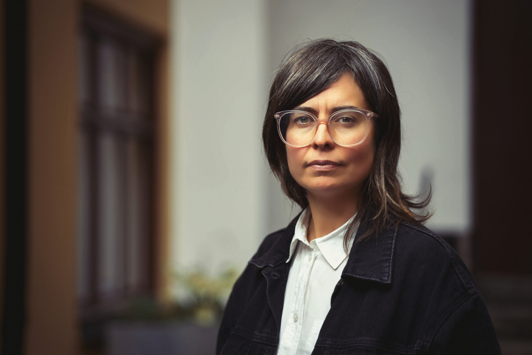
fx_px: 1108
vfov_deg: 18.2
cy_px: 178
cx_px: 266
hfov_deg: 27.0
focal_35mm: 75
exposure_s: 1/200
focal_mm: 75
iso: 64
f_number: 1.8
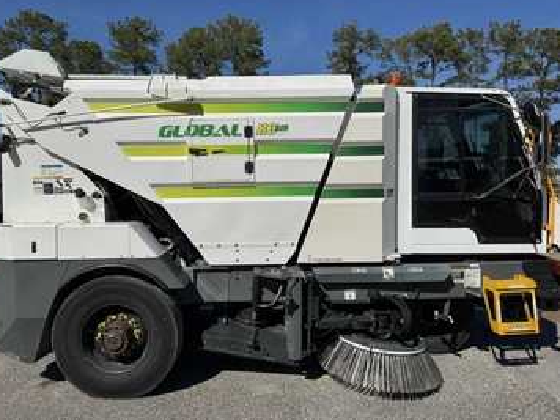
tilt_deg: +1.6
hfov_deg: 65.3
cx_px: 269
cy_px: 189
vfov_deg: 51.3
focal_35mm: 27
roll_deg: -0.9
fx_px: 437
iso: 64
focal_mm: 6.76
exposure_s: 1/12346
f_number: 1.78
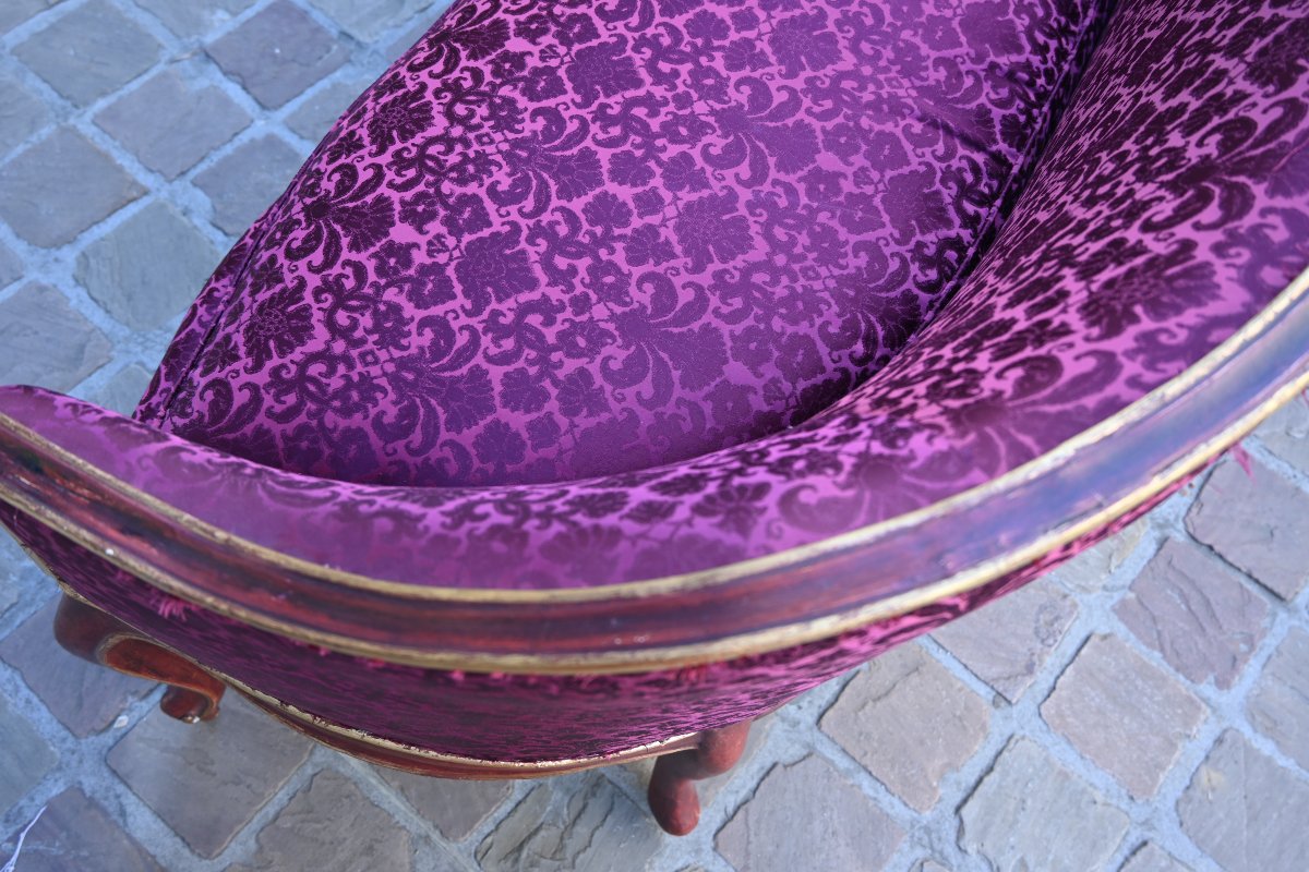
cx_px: 654
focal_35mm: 34
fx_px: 1227
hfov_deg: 56.1
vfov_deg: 39.1
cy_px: 436
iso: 100
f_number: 3.8
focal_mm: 22.5
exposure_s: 1/60
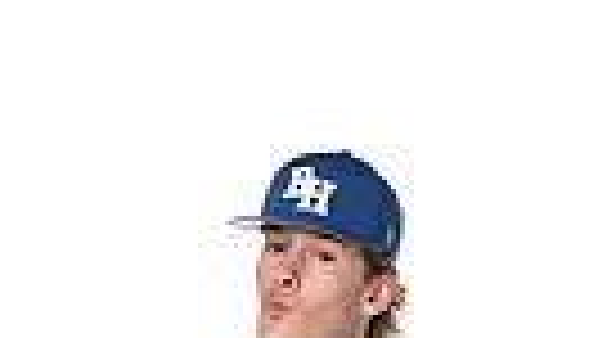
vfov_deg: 5.8
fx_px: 3146
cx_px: 297
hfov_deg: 10.9
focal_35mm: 197
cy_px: 906
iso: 400
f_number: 6.3
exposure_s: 1/250
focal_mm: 56
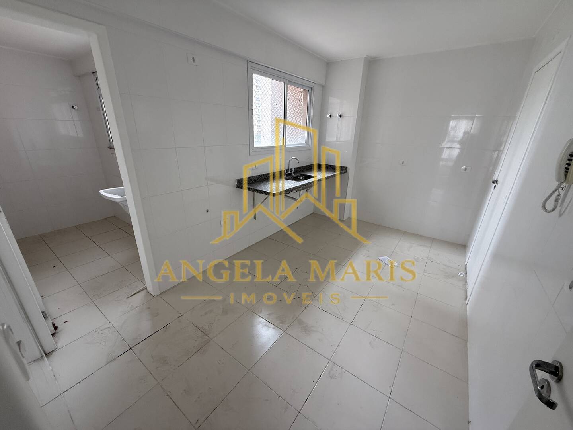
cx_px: 286
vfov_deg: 85.7
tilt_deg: -20.3
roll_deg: -0.9
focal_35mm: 14
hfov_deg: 102.1
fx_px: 232
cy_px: 215
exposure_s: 1/99
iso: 160
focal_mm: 2.22
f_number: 2.2
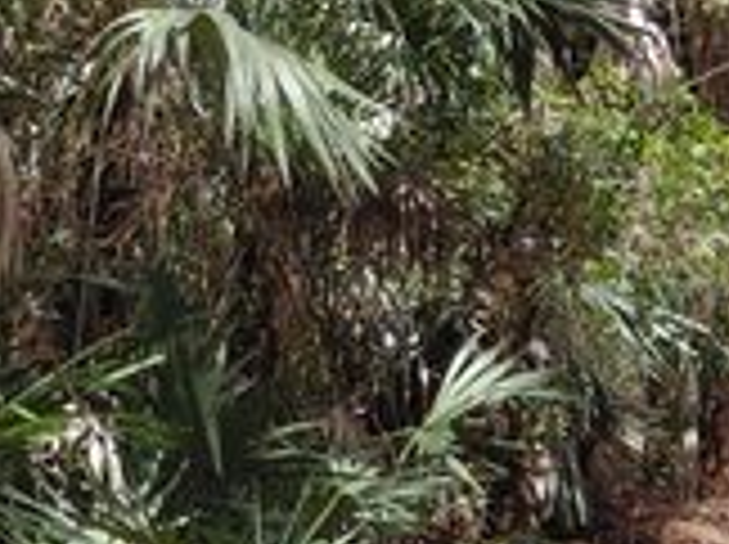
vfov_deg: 14.9
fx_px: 2082
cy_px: 391
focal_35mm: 99
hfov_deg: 17.1
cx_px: 1215
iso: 32
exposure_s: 1/539
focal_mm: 4.69
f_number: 1.8
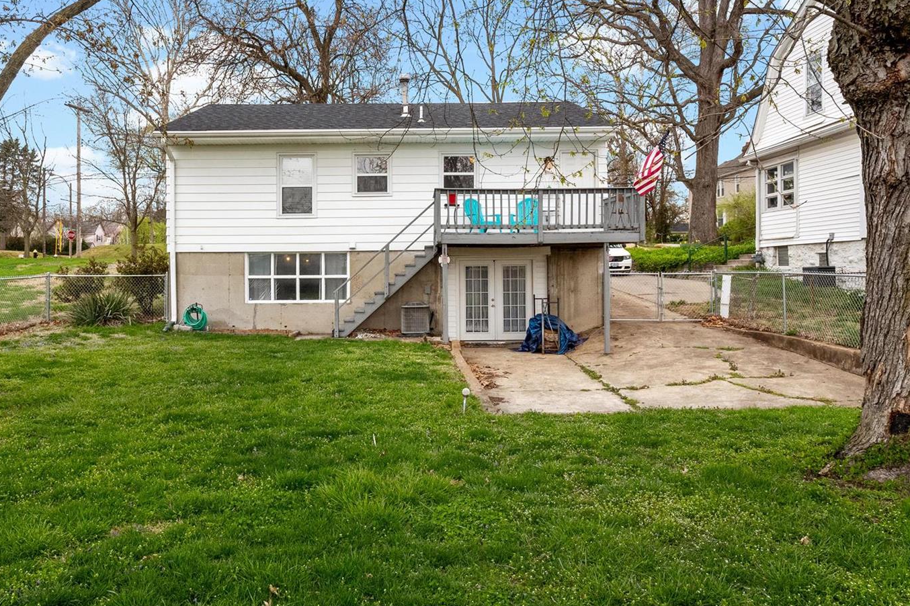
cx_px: 395
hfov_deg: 69.1
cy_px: 290
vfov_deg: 49.5
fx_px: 657
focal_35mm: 26
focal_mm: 11
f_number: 8
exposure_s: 1/400
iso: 400
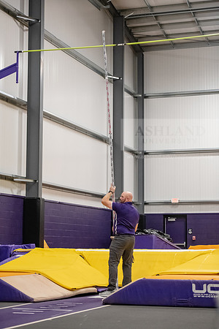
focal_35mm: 82
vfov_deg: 24.8
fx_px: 748
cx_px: 110
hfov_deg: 16.7
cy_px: 164
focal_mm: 82
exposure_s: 1/640
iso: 6400
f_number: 2.8
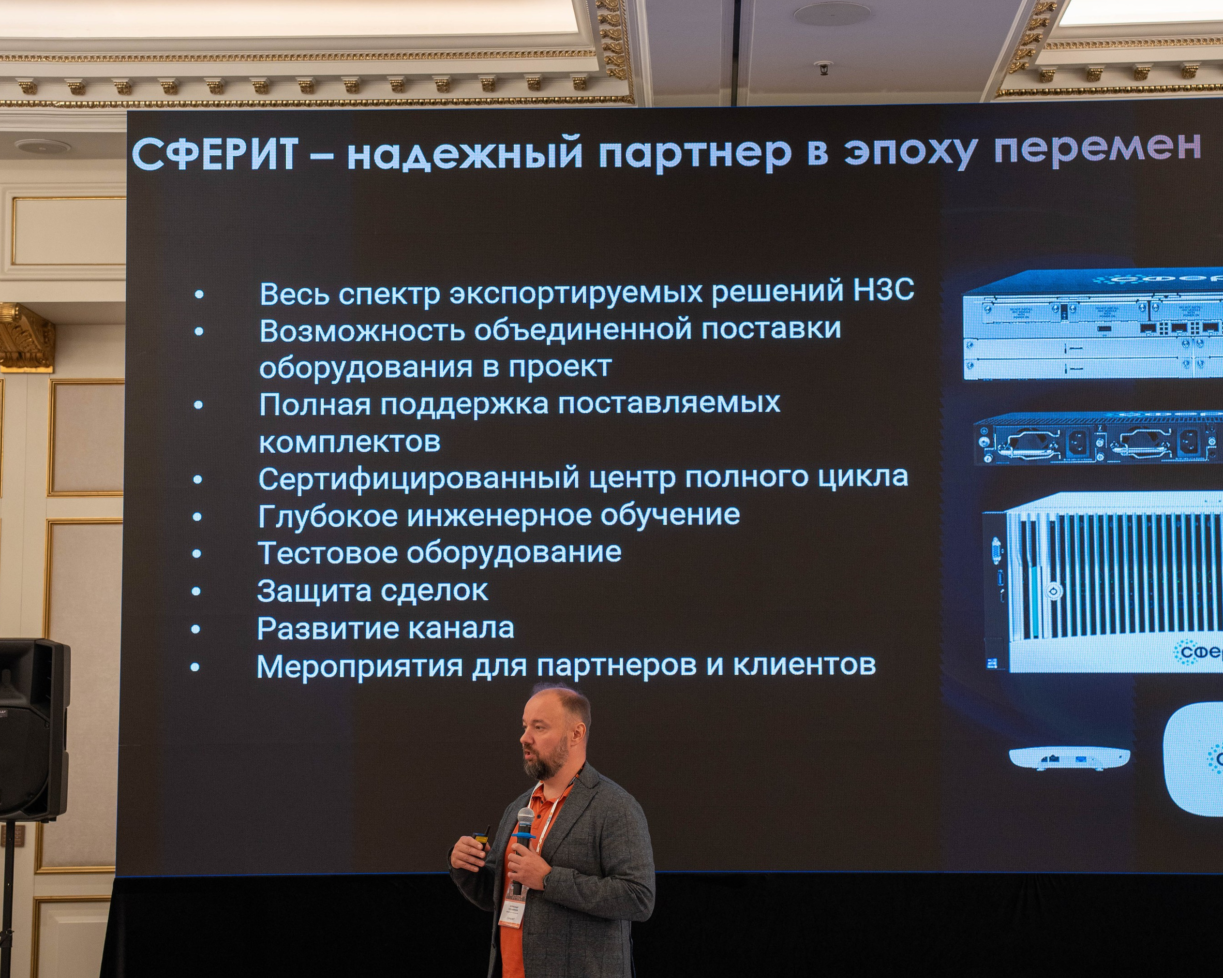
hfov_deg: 28.3
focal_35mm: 67
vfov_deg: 22.8
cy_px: 494
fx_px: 2425
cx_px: 613
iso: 640
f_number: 2.8
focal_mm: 47
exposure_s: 1/200
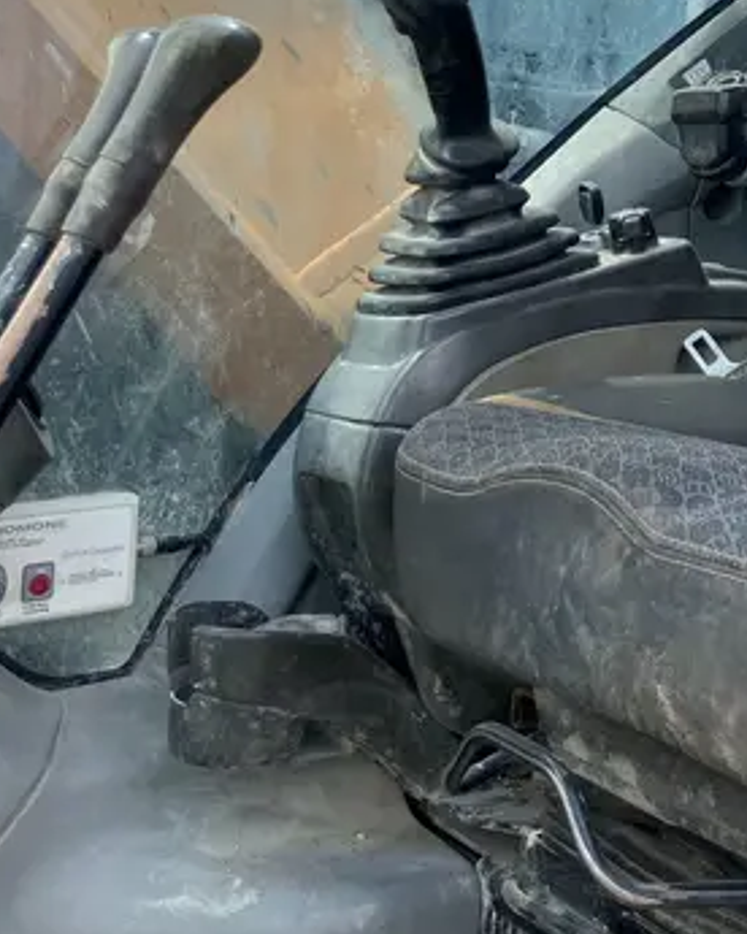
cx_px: 717
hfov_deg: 25.2
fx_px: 1603
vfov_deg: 30.3
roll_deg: -1.2
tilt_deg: +6.1
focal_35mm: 58
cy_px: 12
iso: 32
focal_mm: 3.99
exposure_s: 1/1033
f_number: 1.8
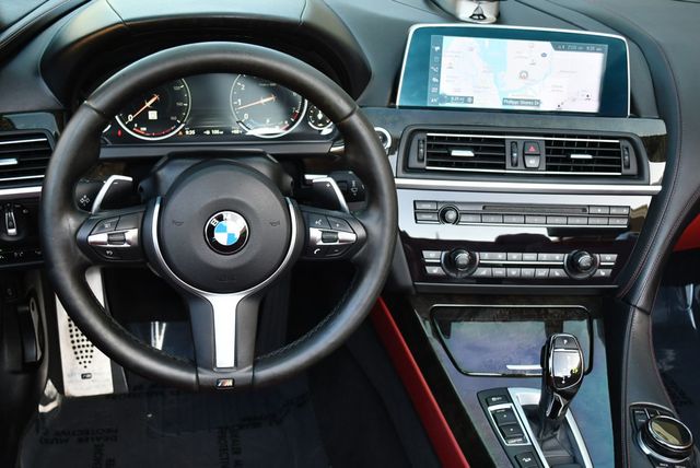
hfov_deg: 48.4
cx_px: 350
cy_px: 234
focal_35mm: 40
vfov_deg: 33.5
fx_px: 778
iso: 640
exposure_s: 1/250
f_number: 3.8
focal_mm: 20
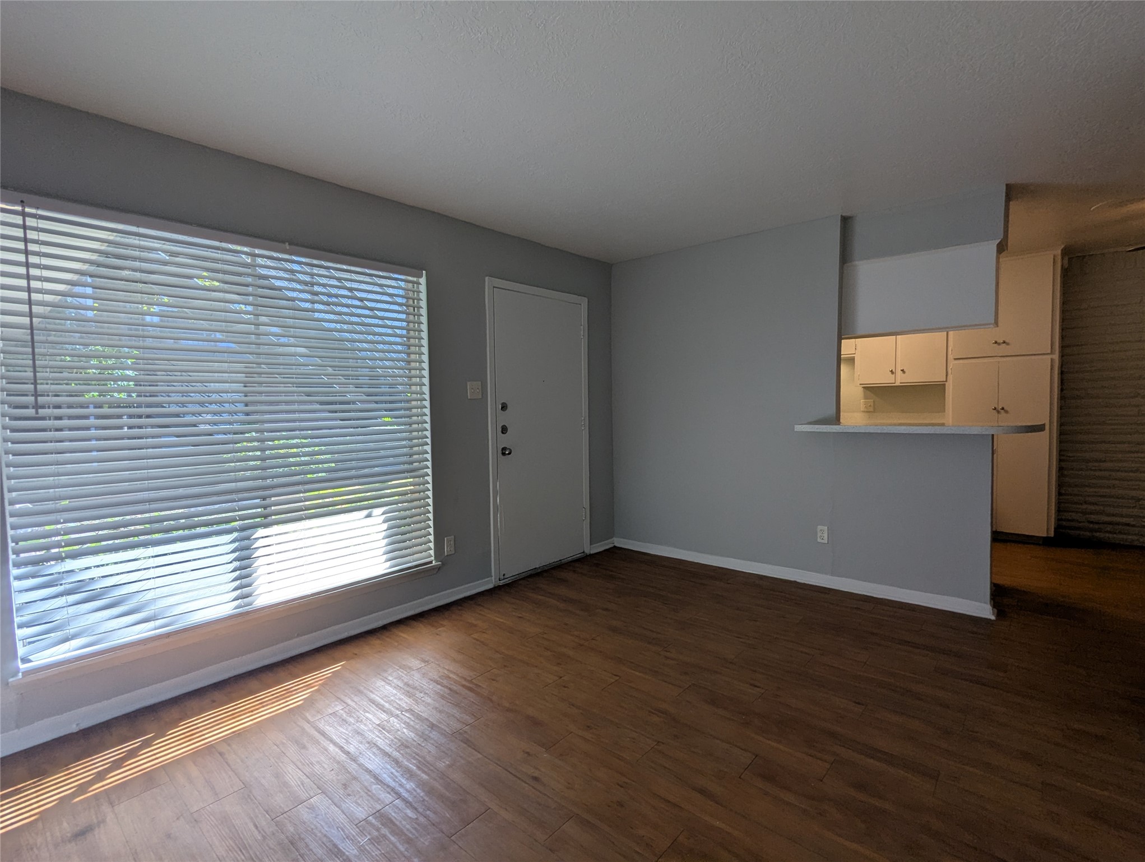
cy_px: 431
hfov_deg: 94.4
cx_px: 572
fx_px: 530
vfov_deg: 78.2
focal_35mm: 16
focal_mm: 2.35
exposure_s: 1/168
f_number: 2.2
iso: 57
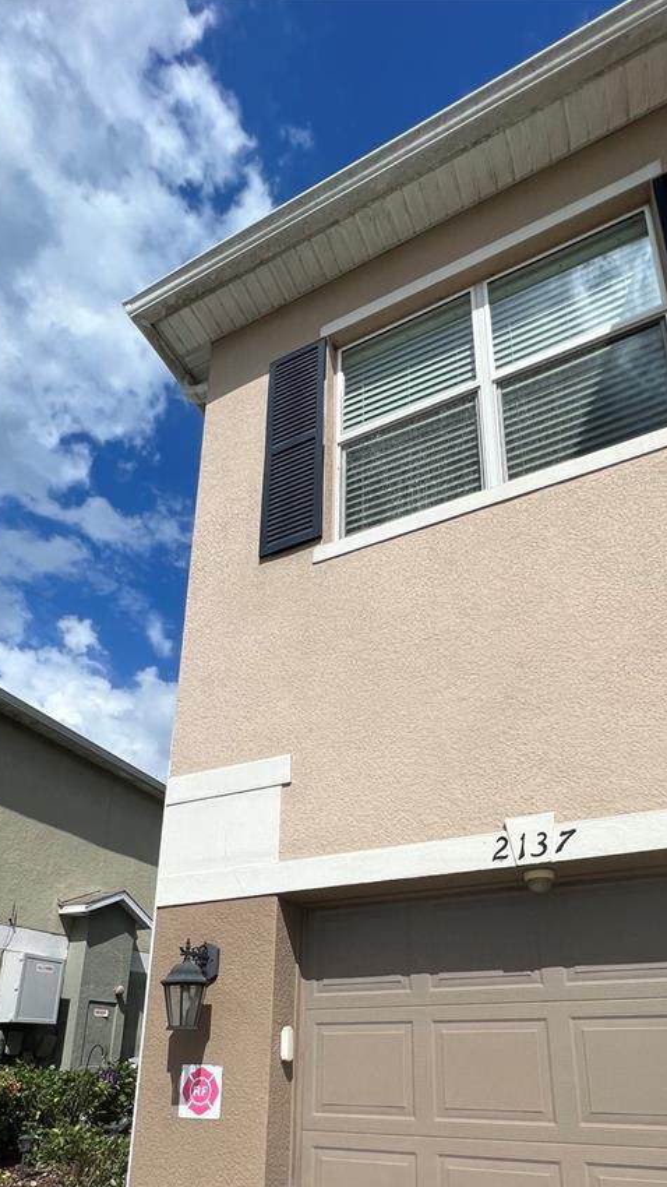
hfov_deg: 55.8
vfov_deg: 82.4
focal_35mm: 20
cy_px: 831
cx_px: 361
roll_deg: +0.7
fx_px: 629
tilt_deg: +18.9
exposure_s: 1/4065
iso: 32
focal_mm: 1.57
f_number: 1.8
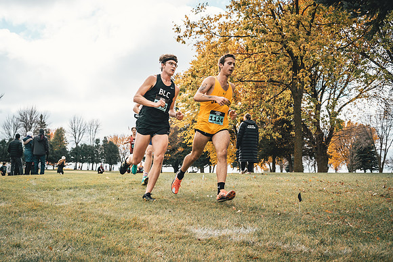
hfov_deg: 39.3
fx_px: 550
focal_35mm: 50
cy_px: 131
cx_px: 196
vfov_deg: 26.8
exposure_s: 1/1250
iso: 400
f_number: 6.3
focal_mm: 50
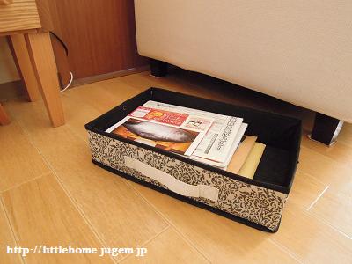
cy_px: 132
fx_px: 244
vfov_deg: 56.8
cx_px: 176
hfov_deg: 71.6
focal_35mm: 24
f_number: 3.5
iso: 1600
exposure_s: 1/40
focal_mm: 4.3
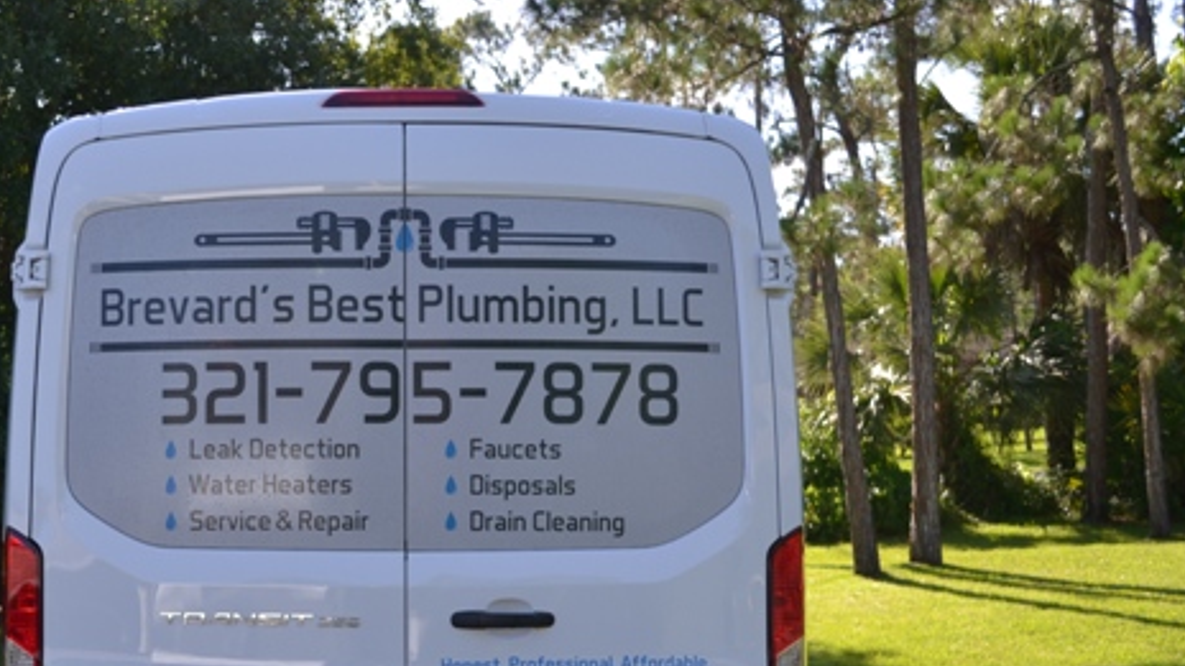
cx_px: 370
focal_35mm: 52
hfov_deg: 39.3
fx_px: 1634
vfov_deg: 22.8
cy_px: 517
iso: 100
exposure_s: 1/250
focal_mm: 24
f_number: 4
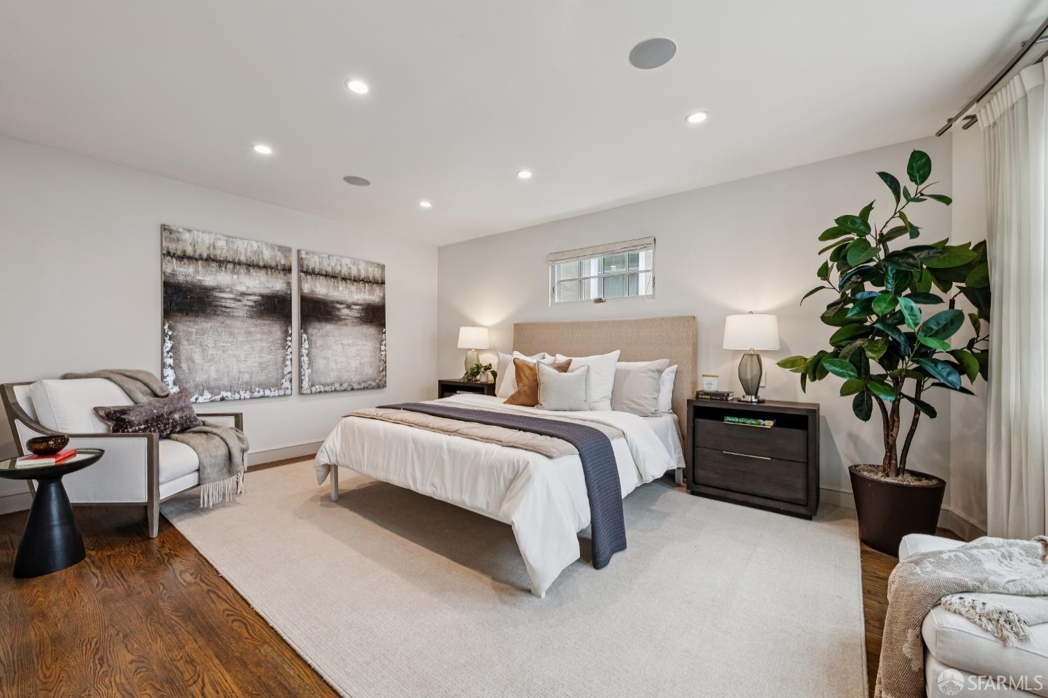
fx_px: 408
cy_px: 349
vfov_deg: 81.2
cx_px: 524
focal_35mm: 14
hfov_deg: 104.3
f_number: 11
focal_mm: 14
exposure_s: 1/30
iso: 640
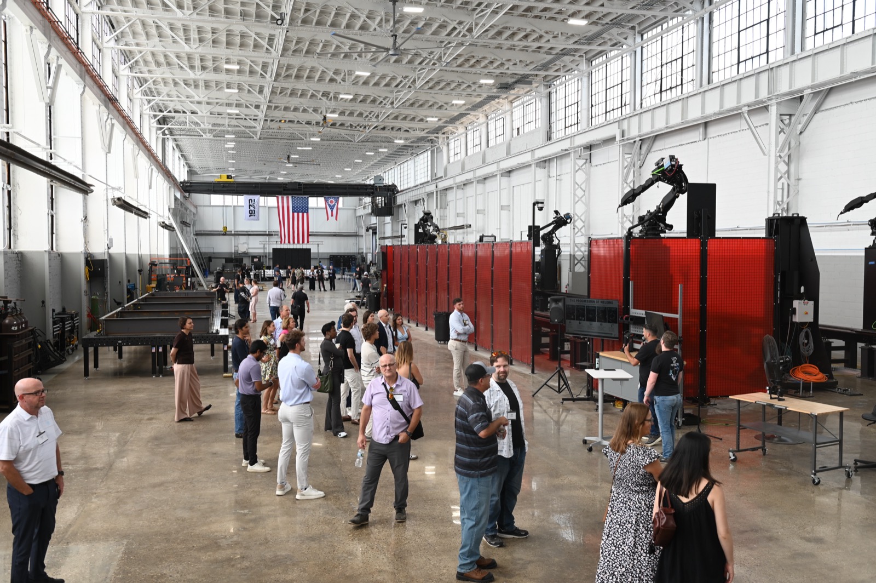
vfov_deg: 37.8
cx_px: 438
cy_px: 292
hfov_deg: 54.5
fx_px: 851
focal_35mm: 35
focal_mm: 35
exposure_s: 1/200
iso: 800
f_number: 5.6
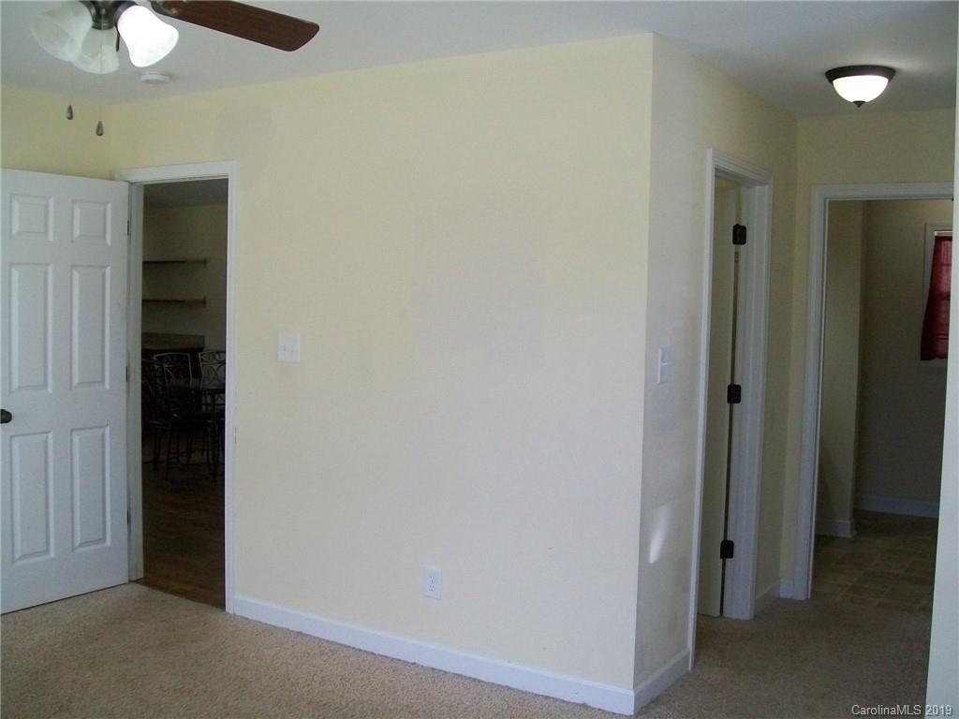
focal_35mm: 36
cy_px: 360
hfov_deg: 51.4
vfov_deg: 39.7
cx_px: 480
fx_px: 997
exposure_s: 1/100
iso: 160
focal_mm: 6
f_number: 2.7
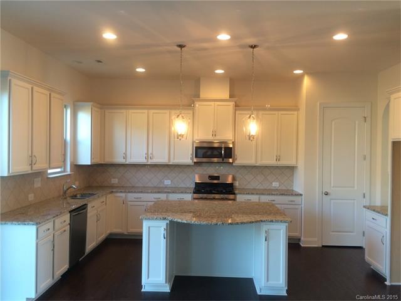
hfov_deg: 61.7
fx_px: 336
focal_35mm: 29
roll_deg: -0.6
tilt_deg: -1.0
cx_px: 200
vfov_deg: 48.2
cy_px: 150
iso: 64
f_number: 2.2
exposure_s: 1/30
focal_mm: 4.15
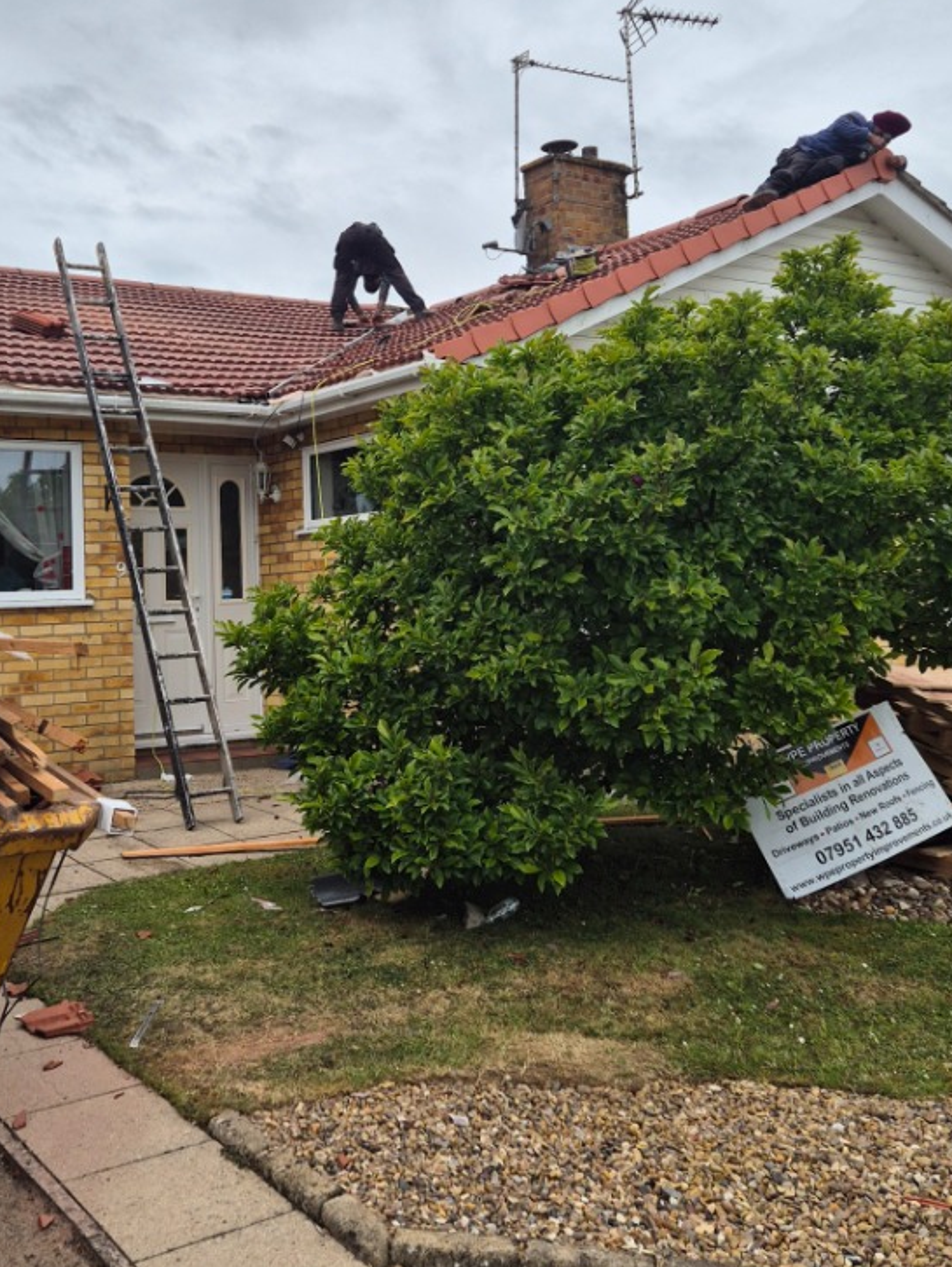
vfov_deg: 48.6
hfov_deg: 37.4
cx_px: 321
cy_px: 492
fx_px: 1393
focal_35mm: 38
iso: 25
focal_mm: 5.4
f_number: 1.8
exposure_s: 1/1796
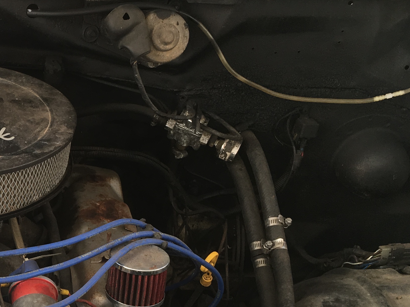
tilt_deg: -31.8
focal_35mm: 71
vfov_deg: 20.7
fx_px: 841
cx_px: -78
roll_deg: -1.3
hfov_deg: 24.8
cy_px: 197
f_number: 2.2
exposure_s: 1/159
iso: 25
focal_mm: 4.15
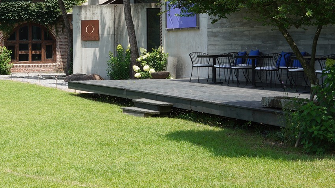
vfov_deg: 13.9
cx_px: 54
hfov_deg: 24.2
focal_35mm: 86
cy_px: 6
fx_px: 764
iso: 200
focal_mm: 35
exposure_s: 1/100
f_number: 14
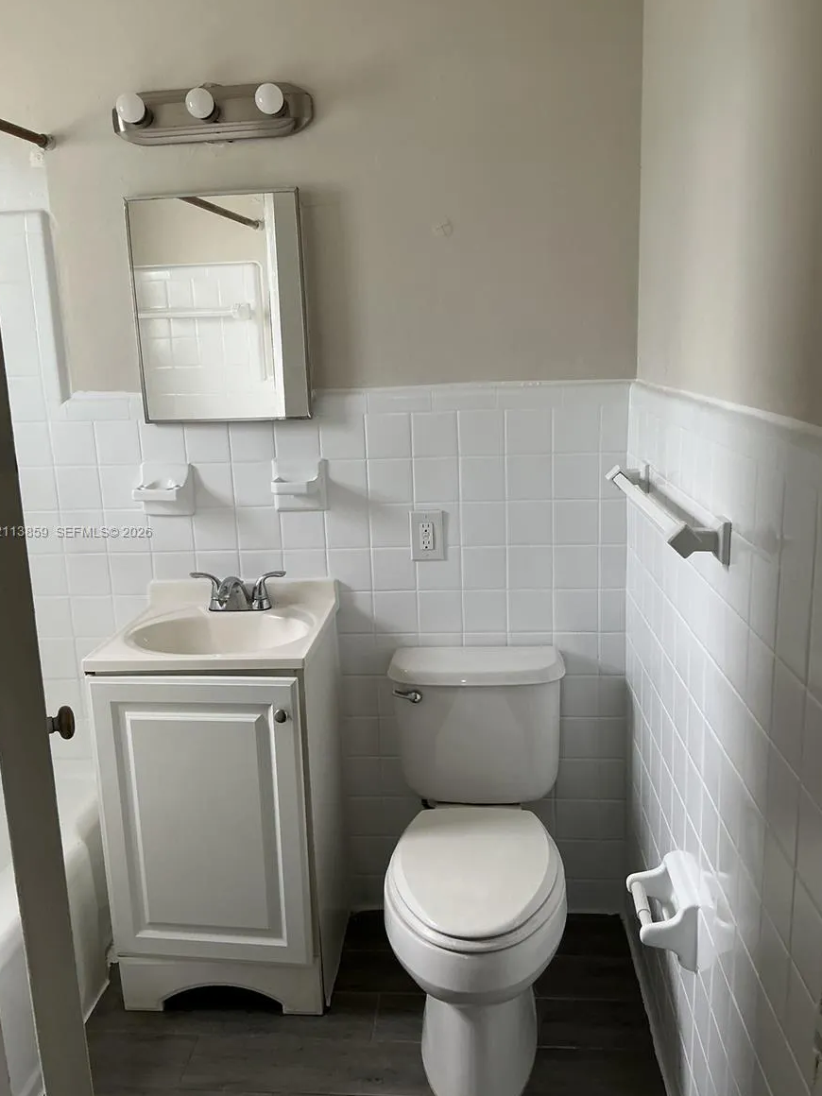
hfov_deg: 46.8
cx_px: 402
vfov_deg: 60.0
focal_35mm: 30
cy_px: 533
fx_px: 950
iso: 50
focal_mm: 3
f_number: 1.8
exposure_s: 1/60
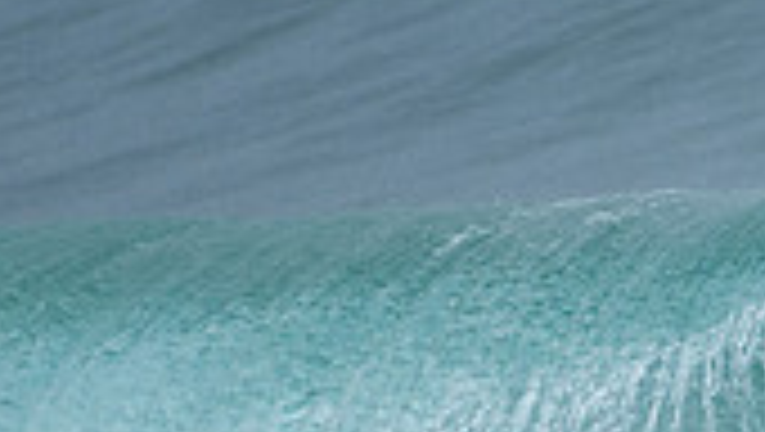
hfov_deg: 0.8
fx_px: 54435
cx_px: 1112
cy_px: 556
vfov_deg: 0.5
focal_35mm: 2681
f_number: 5.6
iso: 360
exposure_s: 1/1250
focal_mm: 500
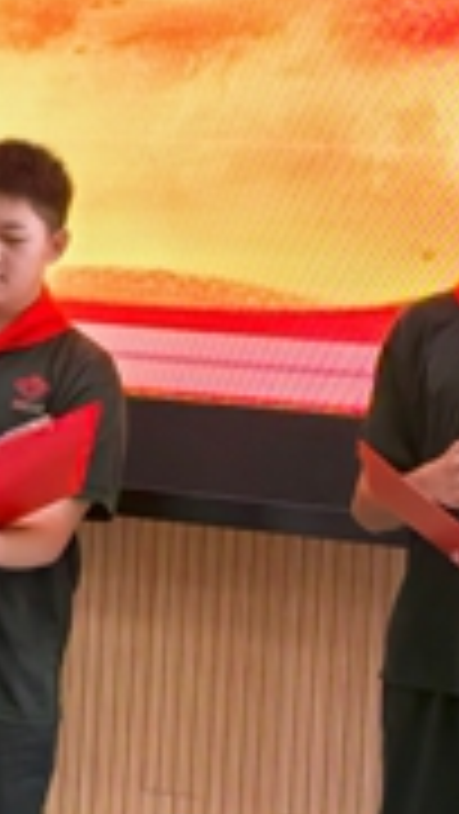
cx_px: -248
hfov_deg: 11.2
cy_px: 198
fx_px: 2247
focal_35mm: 104
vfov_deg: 20.4
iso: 50
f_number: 1.9
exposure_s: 1/100
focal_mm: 5.52
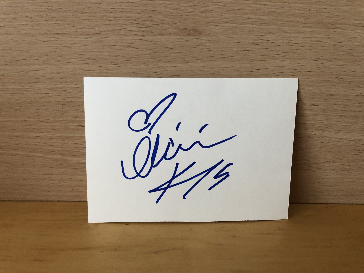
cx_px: 182
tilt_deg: -23.5
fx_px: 294
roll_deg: -0.9
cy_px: 136
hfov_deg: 63.4
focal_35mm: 28
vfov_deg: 49.7
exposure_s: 1/15
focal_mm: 3.99
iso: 80
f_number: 1.8
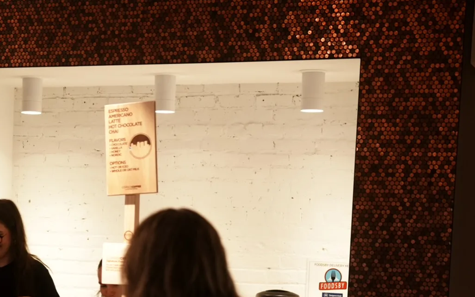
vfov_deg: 13.7
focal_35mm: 94
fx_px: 1217
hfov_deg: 21.6
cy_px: 318
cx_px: 56
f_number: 2.5
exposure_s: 1/40
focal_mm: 40
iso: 500
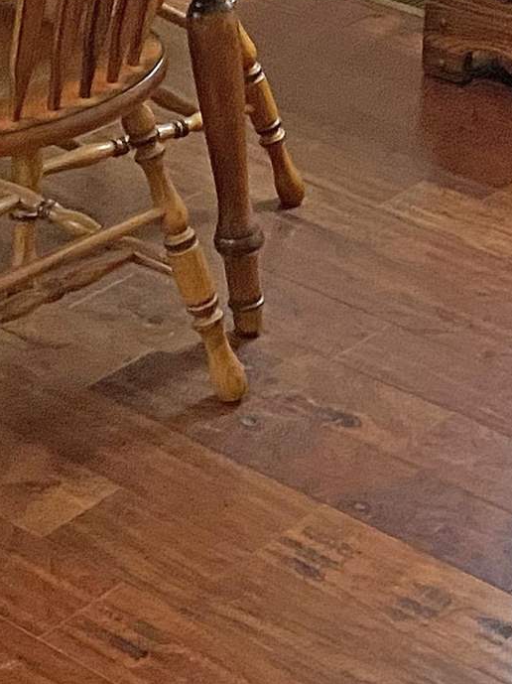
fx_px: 2290
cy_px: -173
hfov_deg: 12.8
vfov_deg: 16.2
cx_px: 281
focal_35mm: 116
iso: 400
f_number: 1.8
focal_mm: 4.25
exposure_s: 1/40
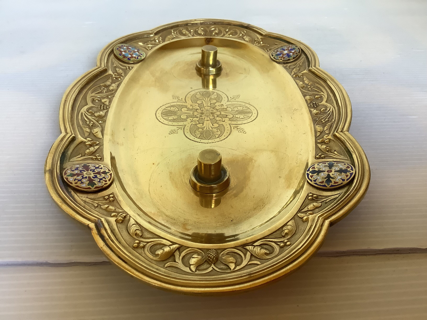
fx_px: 382
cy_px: 160
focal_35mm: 31
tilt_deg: -37.3
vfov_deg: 45.4
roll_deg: -0.1
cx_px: 214
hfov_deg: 58.4
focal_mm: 3.3
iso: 125
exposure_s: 1/50
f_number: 2.4
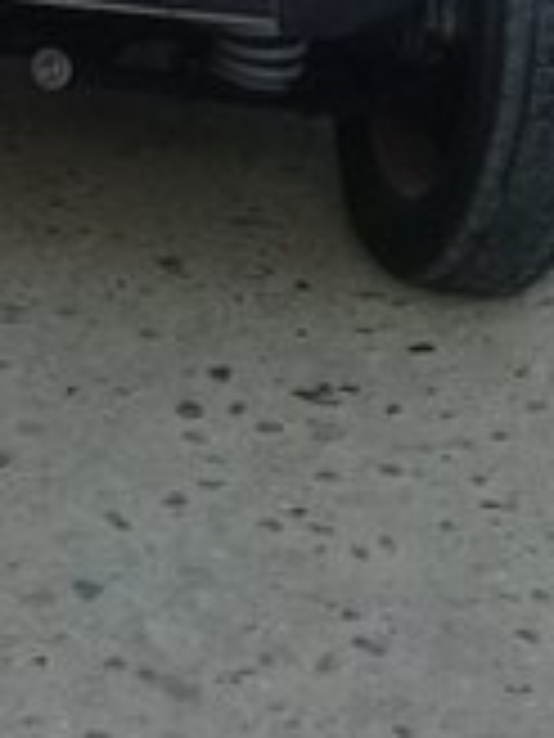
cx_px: 41
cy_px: -230
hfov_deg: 15.5
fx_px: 2006
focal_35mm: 94
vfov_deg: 19.2
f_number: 2.2
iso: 50
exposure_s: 1/621
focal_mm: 3.3
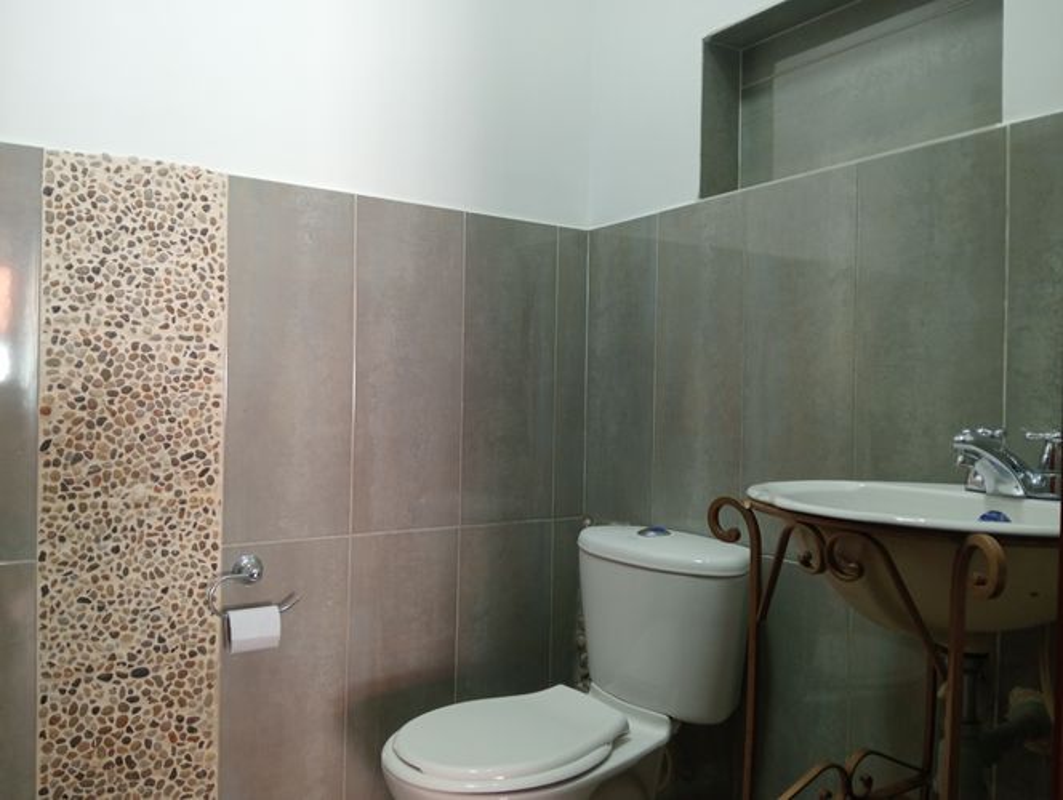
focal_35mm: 28
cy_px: 400
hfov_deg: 63.4
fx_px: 861
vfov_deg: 49.9
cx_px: 532
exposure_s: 1/33.3
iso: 232
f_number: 1.8
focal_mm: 3.98
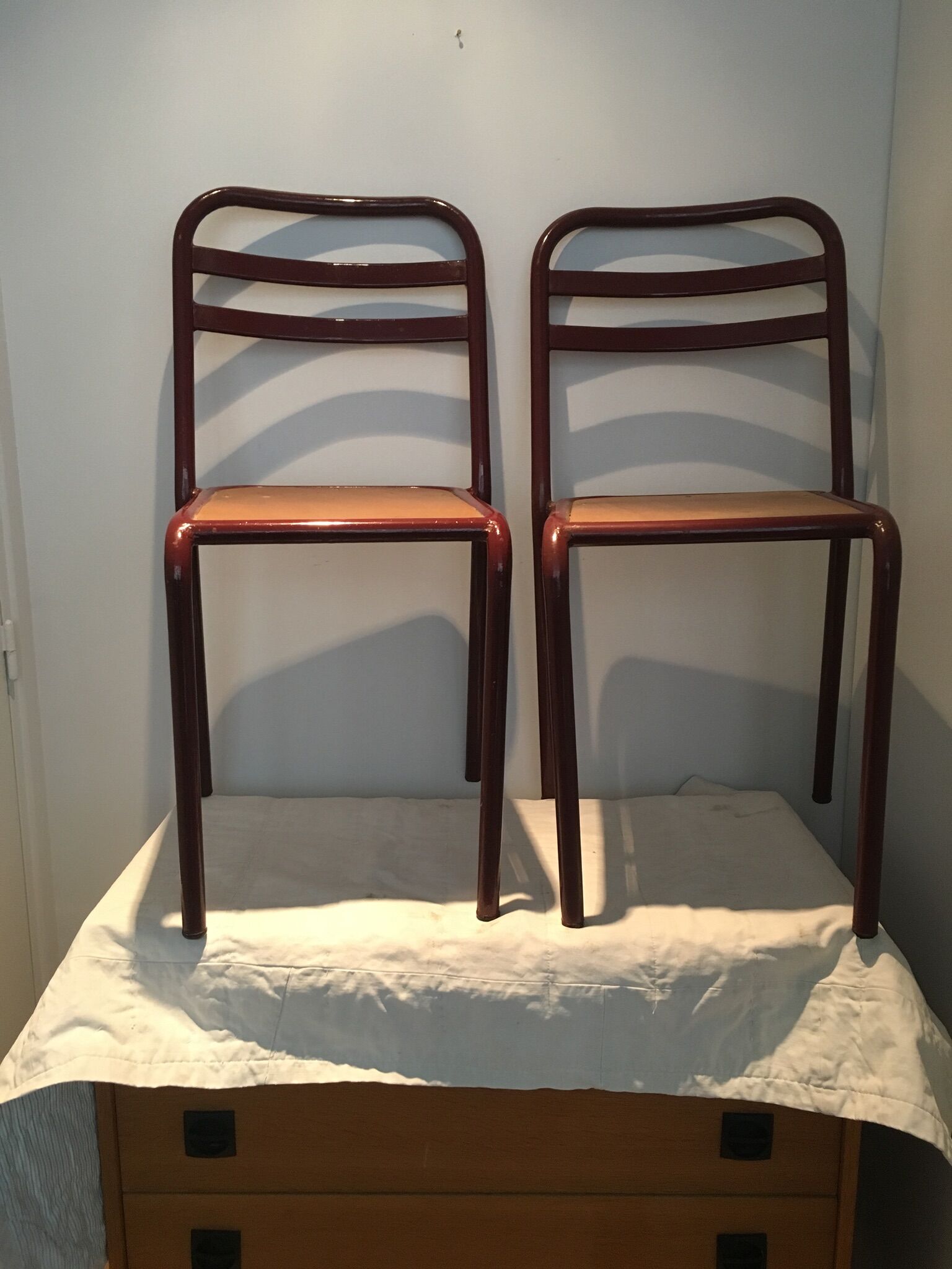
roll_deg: -0.6
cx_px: 476
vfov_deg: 61.7
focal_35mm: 29
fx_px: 1063
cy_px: 634
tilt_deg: -12.9
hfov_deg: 48.2
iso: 160
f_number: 2.2
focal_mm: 4.15
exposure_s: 1/33
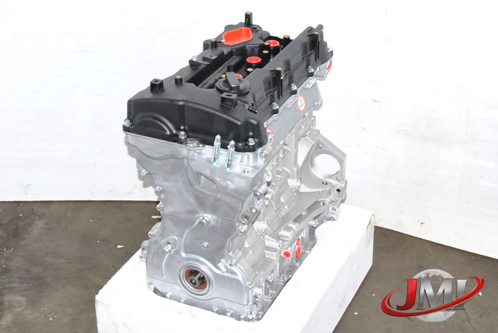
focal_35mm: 68
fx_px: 935
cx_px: 249
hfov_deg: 29.8
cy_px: 166
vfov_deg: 20.2
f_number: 10
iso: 800
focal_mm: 45
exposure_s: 1/200
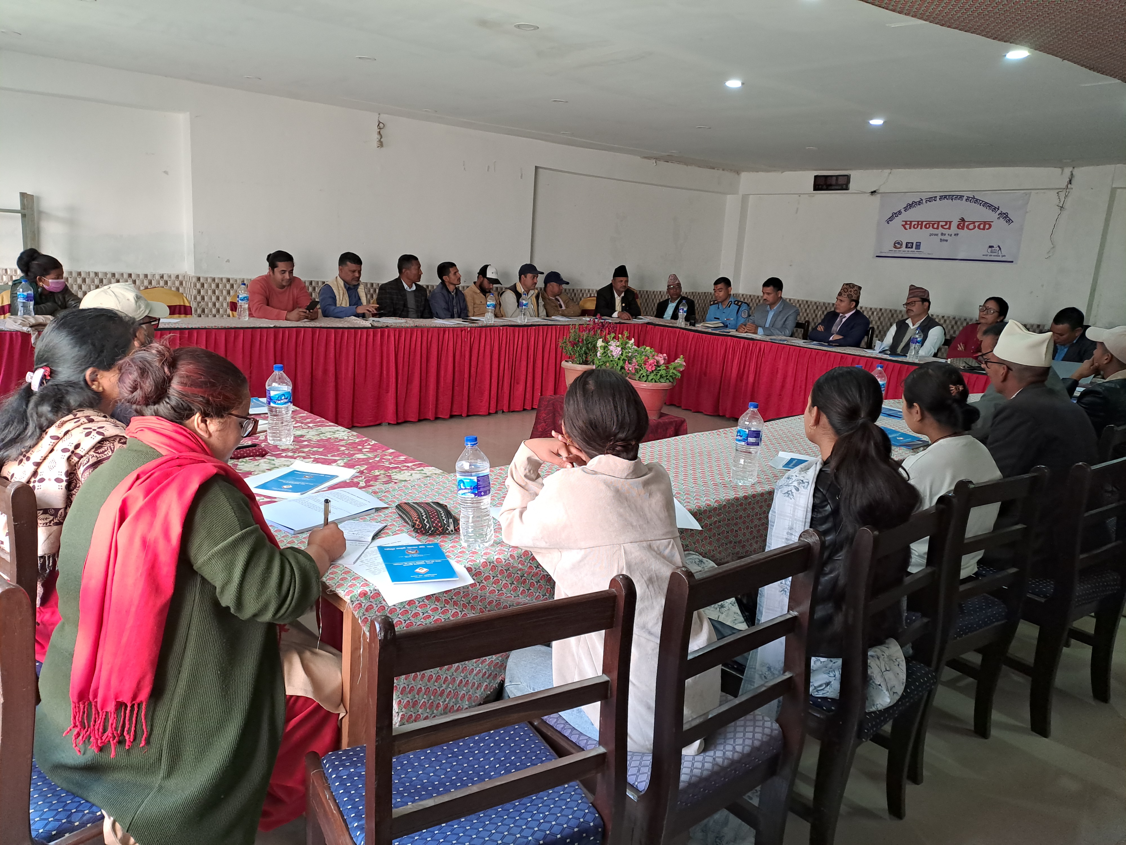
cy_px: 422
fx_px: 813
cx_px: 563
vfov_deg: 54.9
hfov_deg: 69.4
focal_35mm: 25
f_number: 1.8
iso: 250
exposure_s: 1/50
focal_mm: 4.65
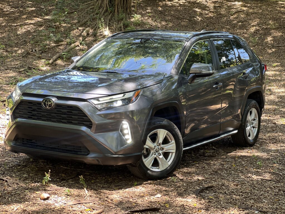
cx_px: 142
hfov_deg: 25.3
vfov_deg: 19.1
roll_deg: -2.5
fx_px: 634
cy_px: 107
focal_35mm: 77
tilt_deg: -5.4
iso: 160
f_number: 2.8
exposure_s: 1/121
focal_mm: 9
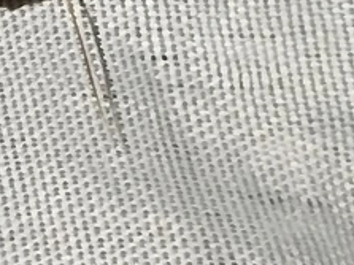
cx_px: -98
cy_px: -108
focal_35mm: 227
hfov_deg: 8.6
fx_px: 2320
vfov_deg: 6.5
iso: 100
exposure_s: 1/50
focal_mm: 5.31
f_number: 1.7
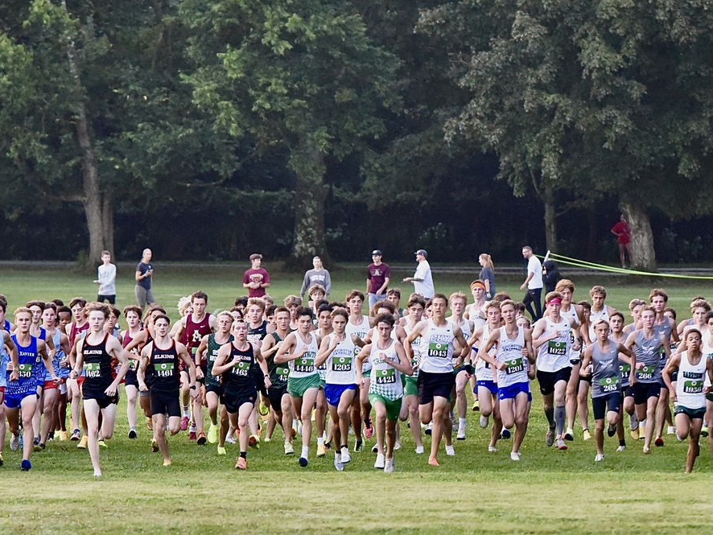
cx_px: 394
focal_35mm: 217
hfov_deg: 9.1
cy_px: 268
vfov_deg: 6.9
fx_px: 4471
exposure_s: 1/1250
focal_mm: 200
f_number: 4.5
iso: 8000
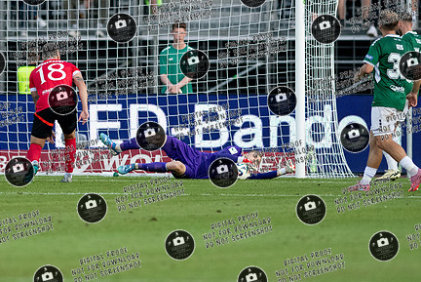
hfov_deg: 2.5
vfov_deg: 1.6
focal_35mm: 840
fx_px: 9833
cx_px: 130
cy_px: 80
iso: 2000
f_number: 3.2
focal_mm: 300
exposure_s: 1/1600
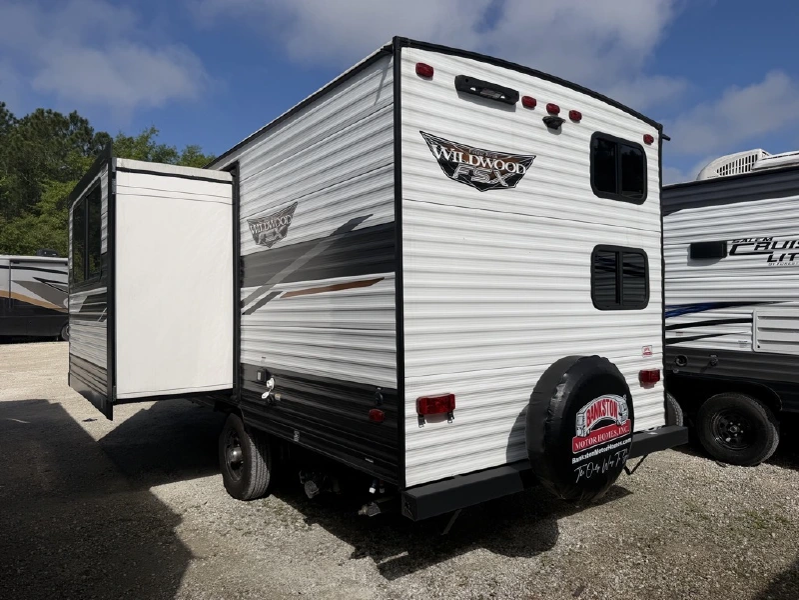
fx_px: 554
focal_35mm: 24
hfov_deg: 71.6
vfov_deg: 56.8
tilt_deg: +0.1
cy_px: 300
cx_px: 400
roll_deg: +0.7
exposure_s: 1/14286
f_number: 1.78
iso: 80
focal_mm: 6.76
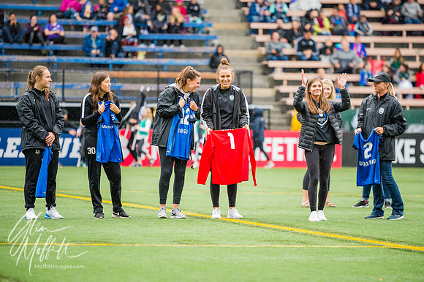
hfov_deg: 8.6
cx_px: 225
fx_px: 2827
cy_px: 139
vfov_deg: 5.7
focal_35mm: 240
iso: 1000
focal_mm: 200
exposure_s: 1/1000
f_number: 2.8
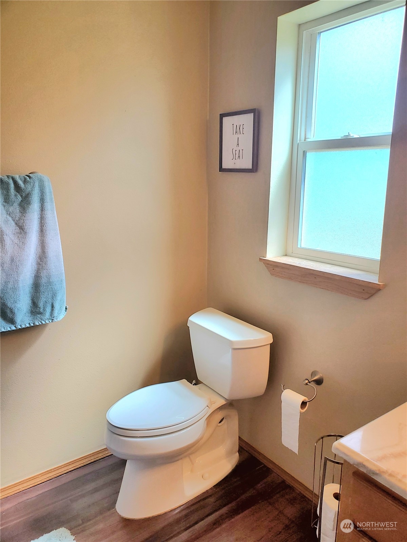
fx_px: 408
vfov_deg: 67.3
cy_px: 271
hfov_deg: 53.1
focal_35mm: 26
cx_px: 204
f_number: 2.4
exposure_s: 1/179
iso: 50
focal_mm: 4.3
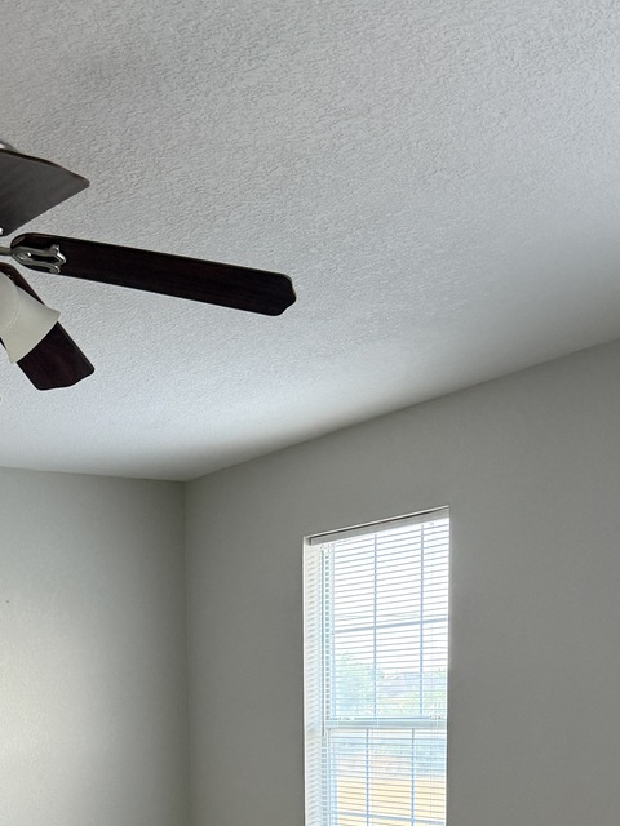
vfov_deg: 32.1
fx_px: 1290
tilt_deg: -8.2
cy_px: 869
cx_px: 190
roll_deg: +1.1
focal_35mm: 54
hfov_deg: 26.8
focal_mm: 6.76
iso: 320
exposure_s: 1/60
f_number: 1.78
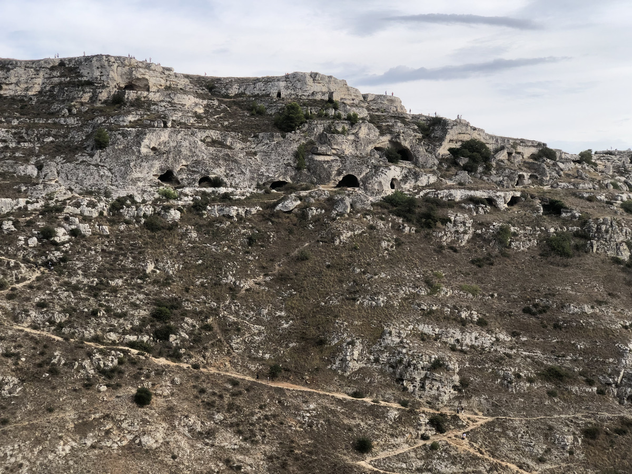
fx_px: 949
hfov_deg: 36.8
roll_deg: +1.0
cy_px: 237
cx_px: 316
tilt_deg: -0.5
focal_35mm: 52
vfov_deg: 28.0
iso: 16
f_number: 2.4
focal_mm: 6
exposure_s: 1/389
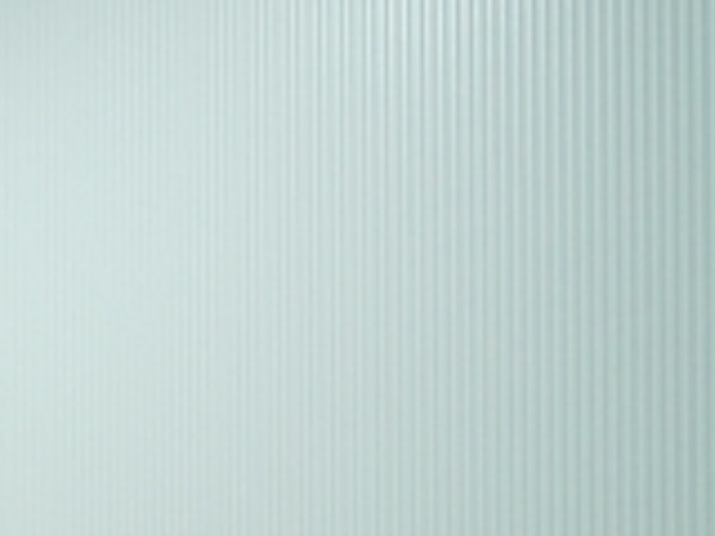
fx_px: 1487
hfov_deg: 22.8
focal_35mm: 72
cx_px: -308
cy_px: 648
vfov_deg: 19.2
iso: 800
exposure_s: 1/50
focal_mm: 10
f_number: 4.5
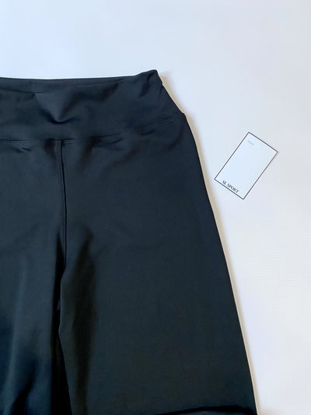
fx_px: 311
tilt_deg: -86.7
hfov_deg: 53.1
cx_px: 156
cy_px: 208
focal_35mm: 26
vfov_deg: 67.3
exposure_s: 1/60
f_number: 1.8
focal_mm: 4.25
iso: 320
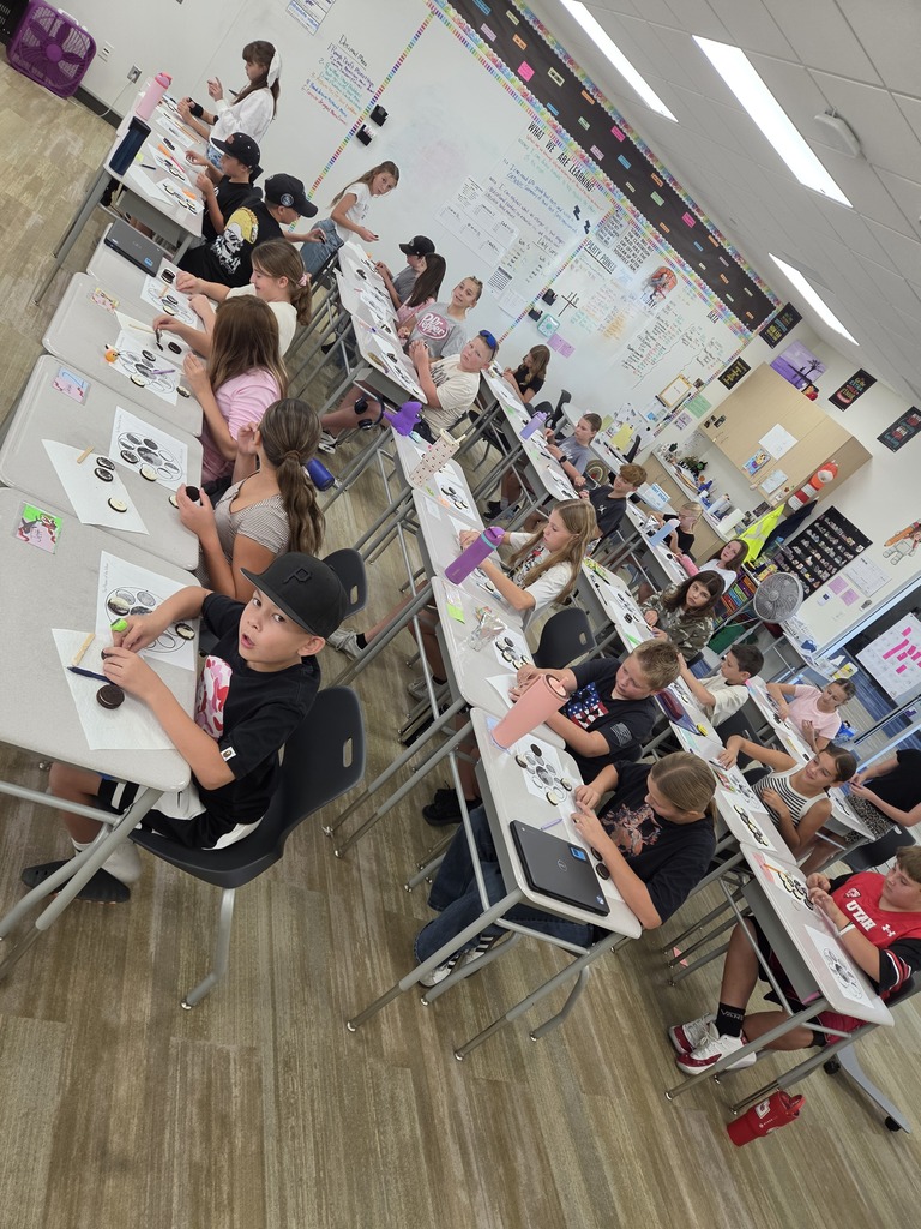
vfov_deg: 73.9
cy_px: 614
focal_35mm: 23
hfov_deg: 58.9
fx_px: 816
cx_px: 460
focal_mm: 5.4
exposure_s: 1/180
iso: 200
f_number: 1.8
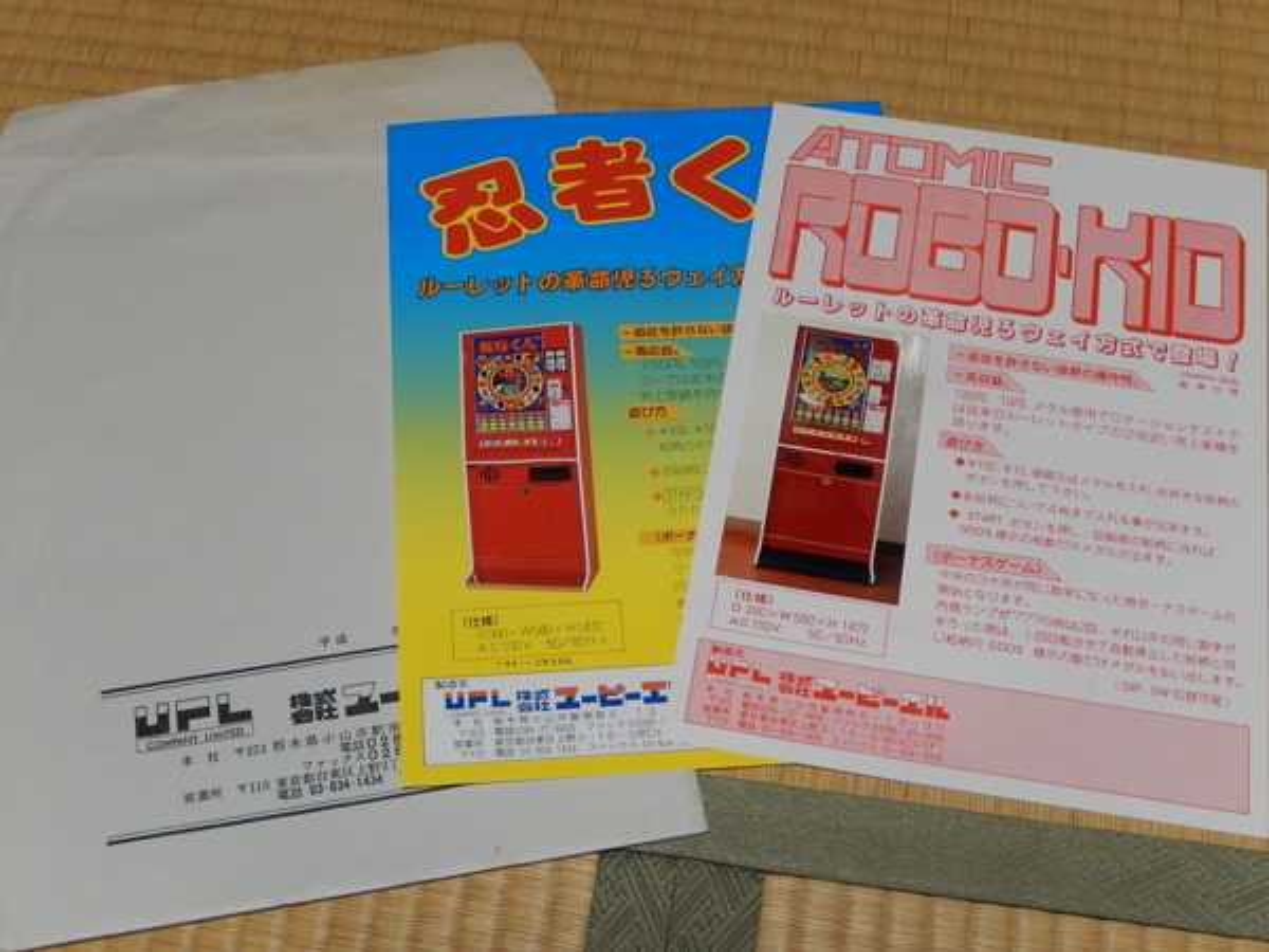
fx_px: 1870
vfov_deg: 28.6
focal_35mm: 51
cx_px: 634
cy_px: 476
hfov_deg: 37.5
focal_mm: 9.2
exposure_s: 1/30
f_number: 4.5
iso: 400
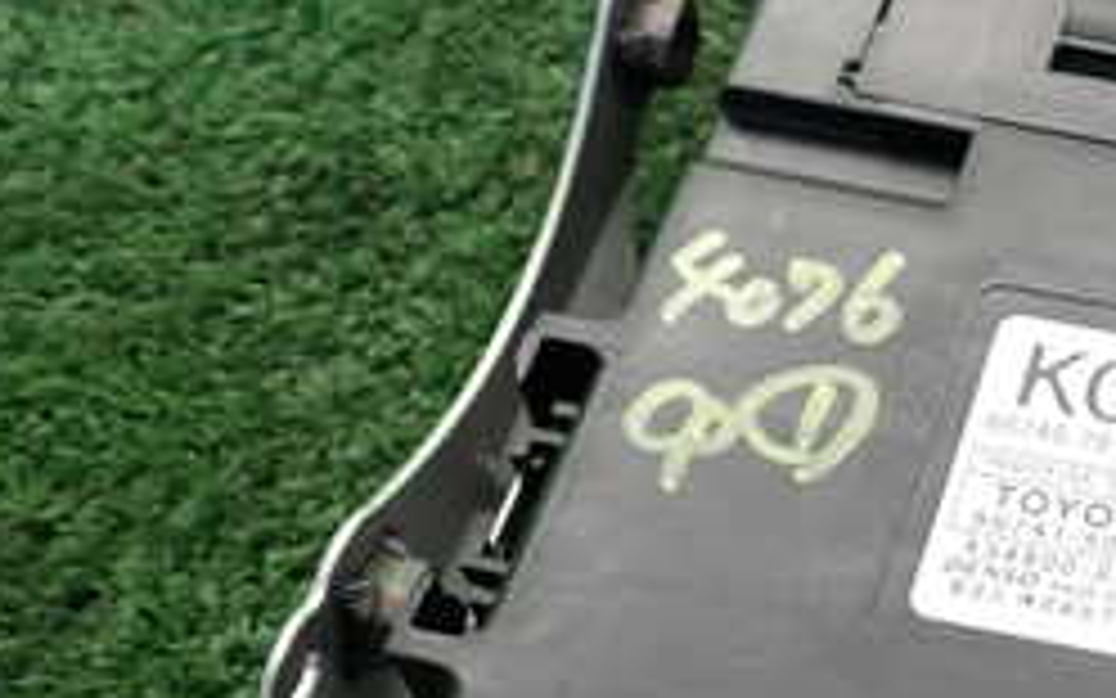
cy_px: 540
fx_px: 2342
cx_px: 1323
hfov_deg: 24.4
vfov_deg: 16.8
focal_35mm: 77
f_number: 2.3
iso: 100
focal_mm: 5.4
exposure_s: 1/160
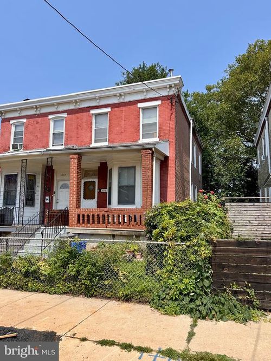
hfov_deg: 56.8
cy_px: 180
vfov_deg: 71.6
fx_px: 251
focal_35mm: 24
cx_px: 136
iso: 80
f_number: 1.78
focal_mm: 6.86
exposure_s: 1/5000
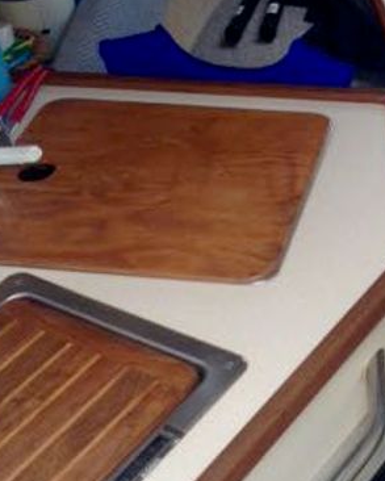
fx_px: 1239
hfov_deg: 17.2
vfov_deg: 21.9
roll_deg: +2.9
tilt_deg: -40.6
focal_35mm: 87
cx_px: 399
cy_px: 302
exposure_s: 1/171
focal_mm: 4.28
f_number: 2.4
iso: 50
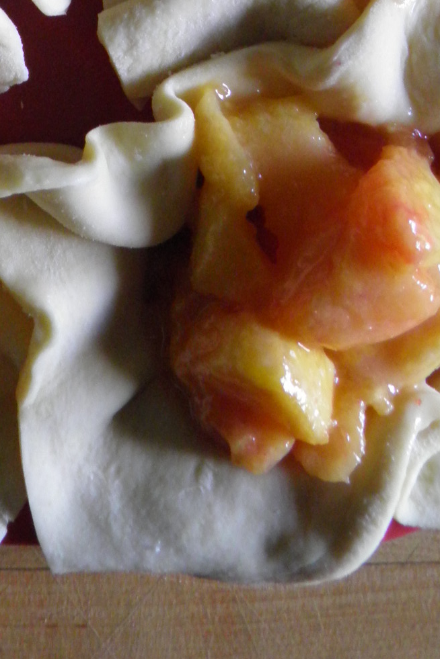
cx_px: 69
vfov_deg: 23.7
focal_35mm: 76
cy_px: -183
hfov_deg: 17.7
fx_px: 1393
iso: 160
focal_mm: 4.9
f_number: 2.8
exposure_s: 1/30
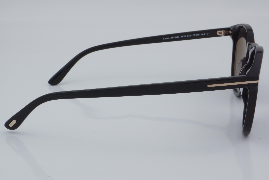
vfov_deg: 18.2
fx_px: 560
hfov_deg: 27.0
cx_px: 134
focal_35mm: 75
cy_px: 90
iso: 100
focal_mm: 50
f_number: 32
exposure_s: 1/4
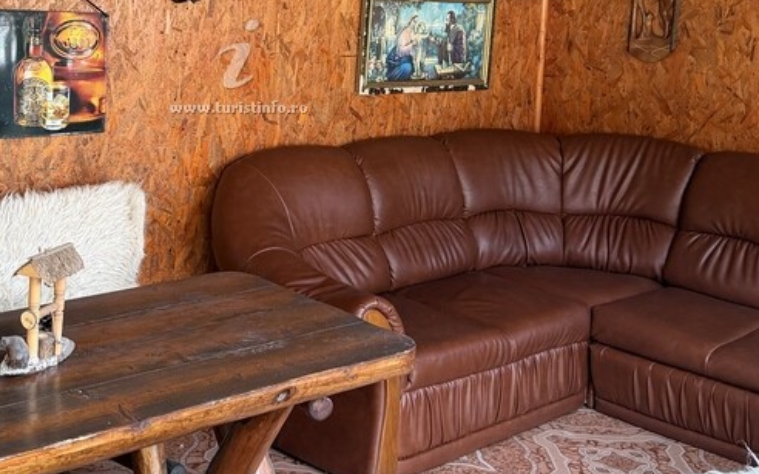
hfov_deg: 37.9
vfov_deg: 24.0
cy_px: 93
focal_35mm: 53
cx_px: 267
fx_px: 1096
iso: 200
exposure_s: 1/60
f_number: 1.78
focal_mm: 6.76
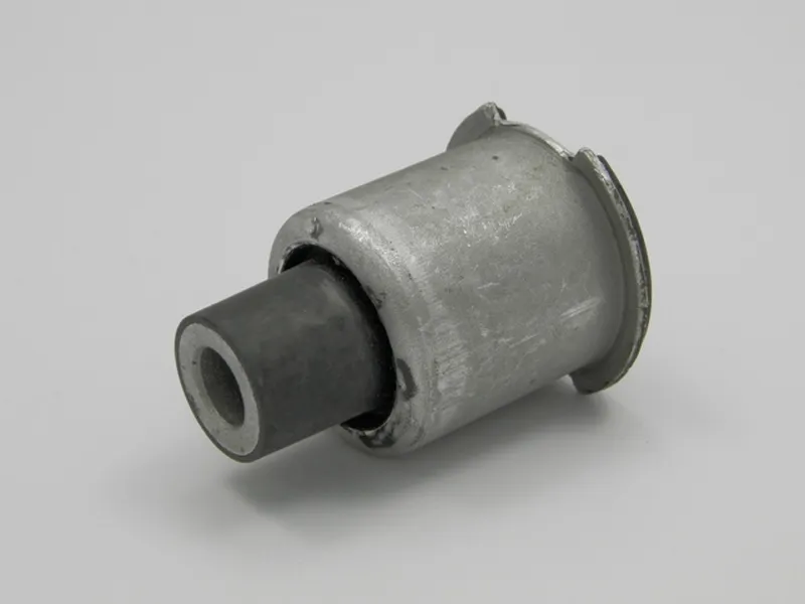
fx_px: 1907
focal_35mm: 82
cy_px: 302
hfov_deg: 23.8
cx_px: 402
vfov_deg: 18.0
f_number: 4.2
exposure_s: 1/160
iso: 160
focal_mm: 14.6
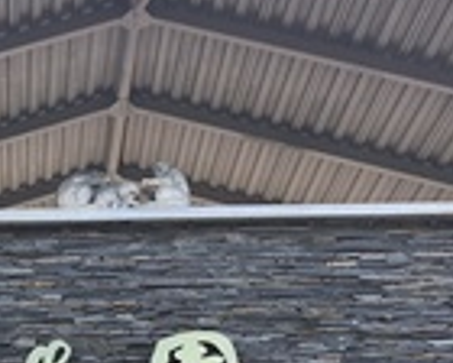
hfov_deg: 23.6
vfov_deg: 19.5
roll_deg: +2.1
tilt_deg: +25.8
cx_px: 19
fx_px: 1046
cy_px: 282
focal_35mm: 78
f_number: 1.8
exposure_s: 1/287
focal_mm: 3.99
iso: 20
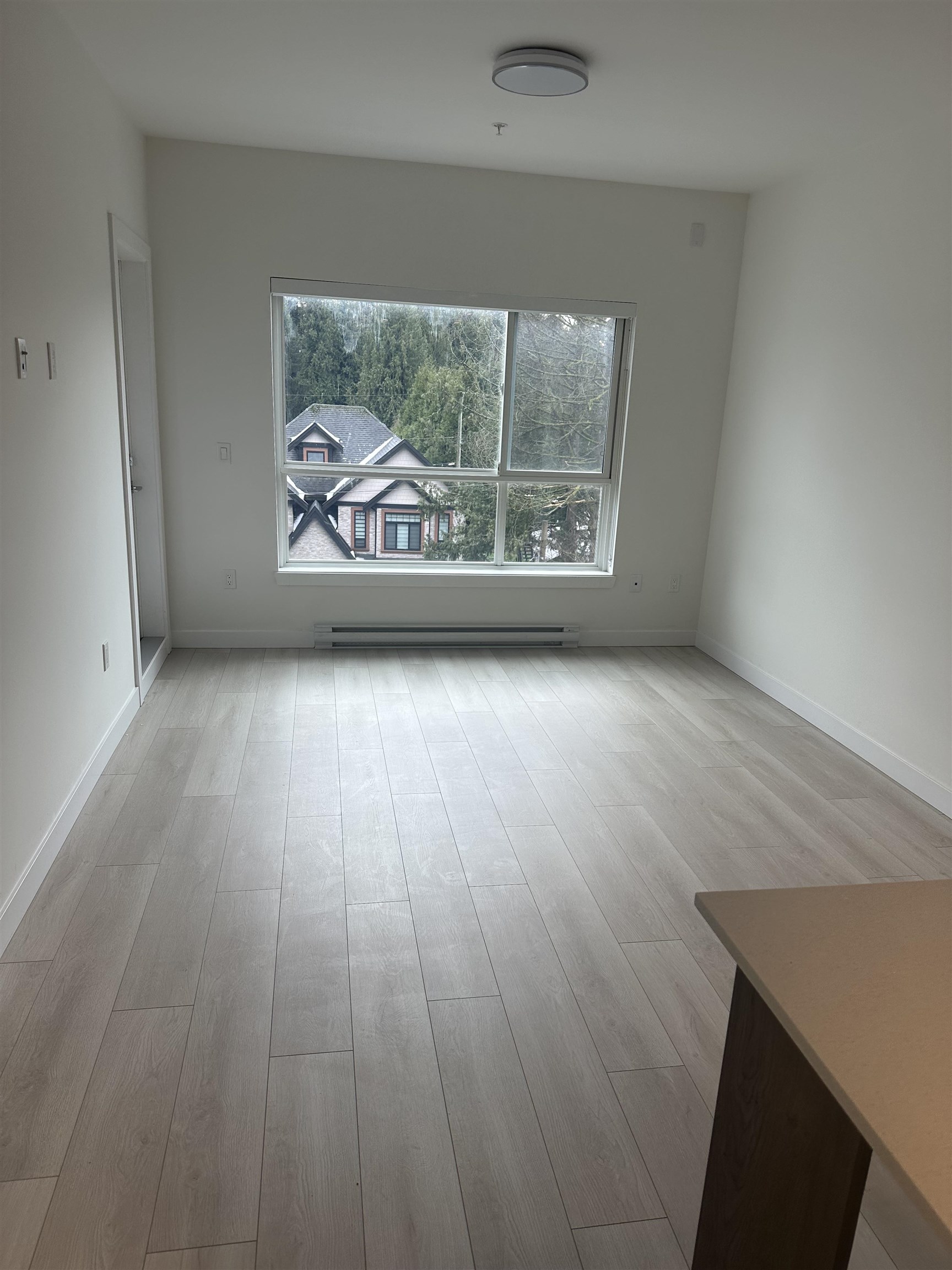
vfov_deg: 71.6
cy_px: 635
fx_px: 880
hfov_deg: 56.8
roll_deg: -4.6
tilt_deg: -13.9
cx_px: 476
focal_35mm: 24
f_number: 1.78
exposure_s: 1/398
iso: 80
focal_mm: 6.86
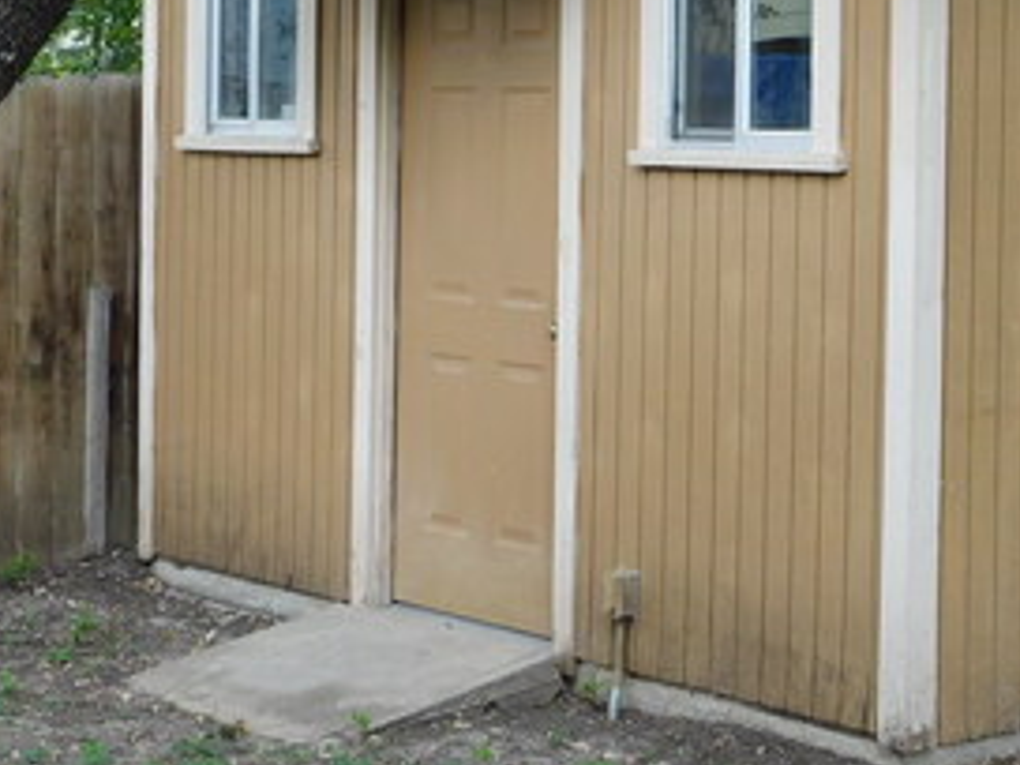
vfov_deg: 15.6
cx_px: 671
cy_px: 180
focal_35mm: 94
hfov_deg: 20.8
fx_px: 2770
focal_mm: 7.1
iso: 125
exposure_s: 1/60
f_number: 3.6
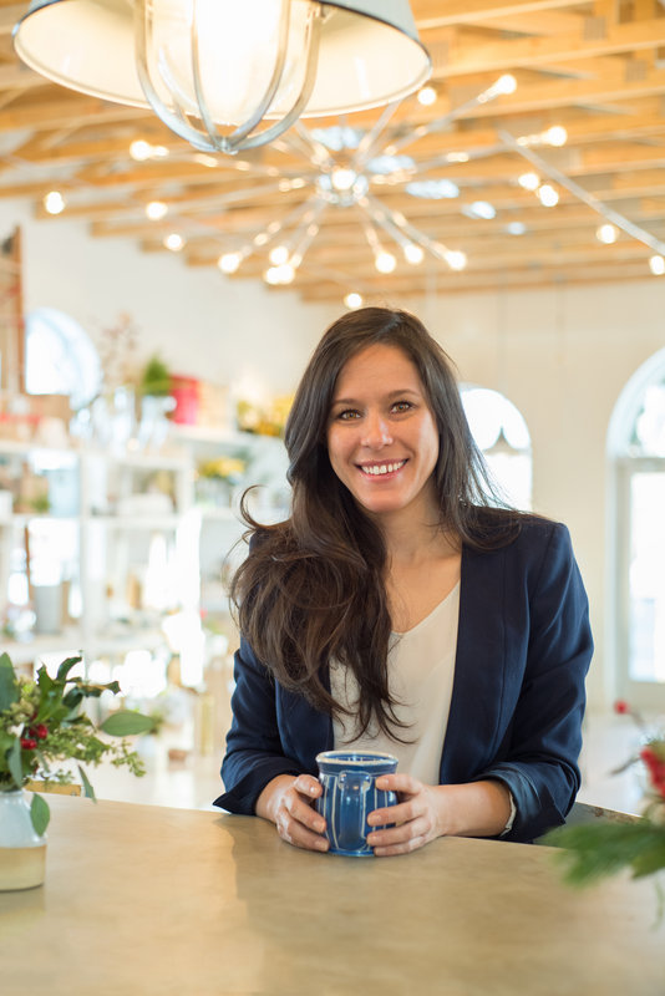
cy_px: 498
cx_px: 332
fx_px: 1384
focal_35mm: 50
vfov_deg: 39.6
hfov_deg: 27.0
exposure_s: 1/100
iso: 800
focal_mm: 50
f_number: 3.2
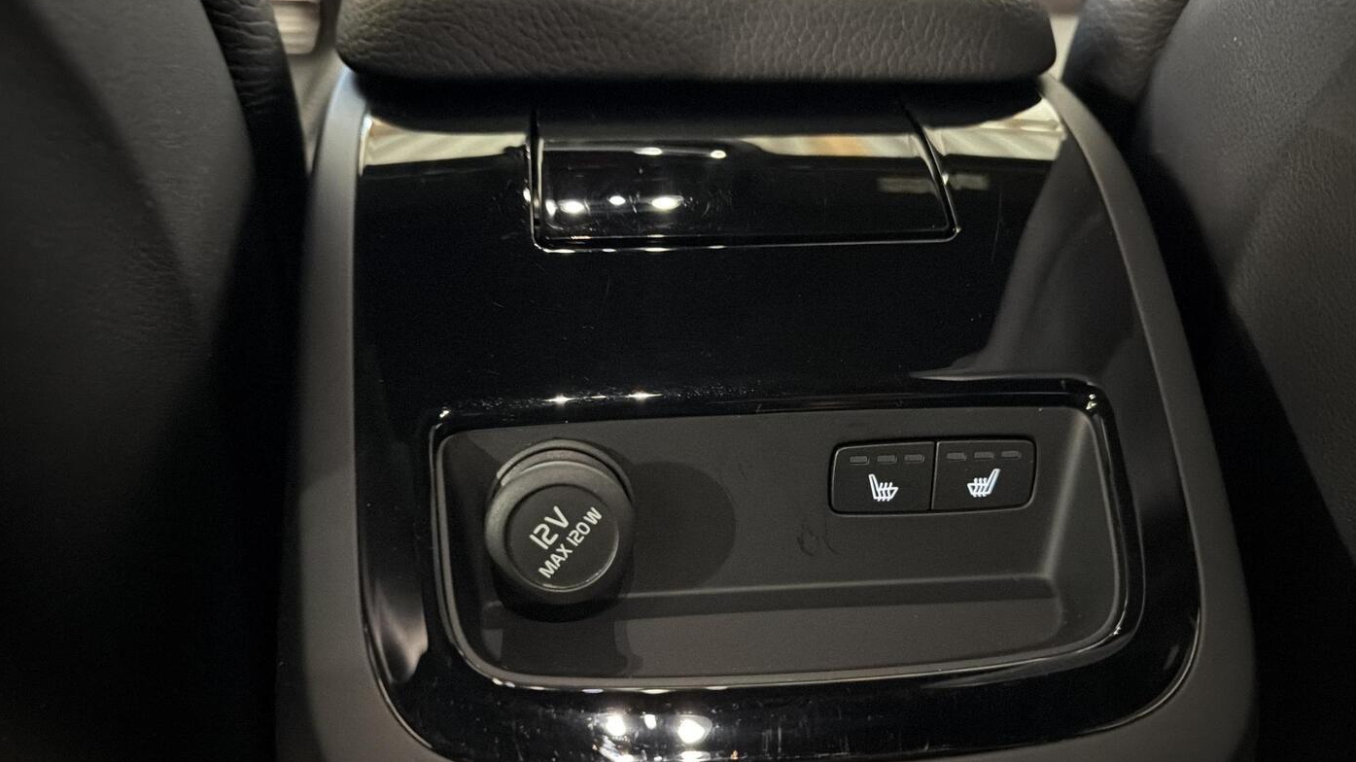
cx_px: 670
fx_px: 971
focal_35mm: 27
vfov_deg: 42.5
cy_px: 482
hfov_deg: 69.9
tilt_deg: -38.4
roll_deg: -1.8
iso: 4000
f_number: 1.78
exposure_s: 1/17
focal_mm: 6.76
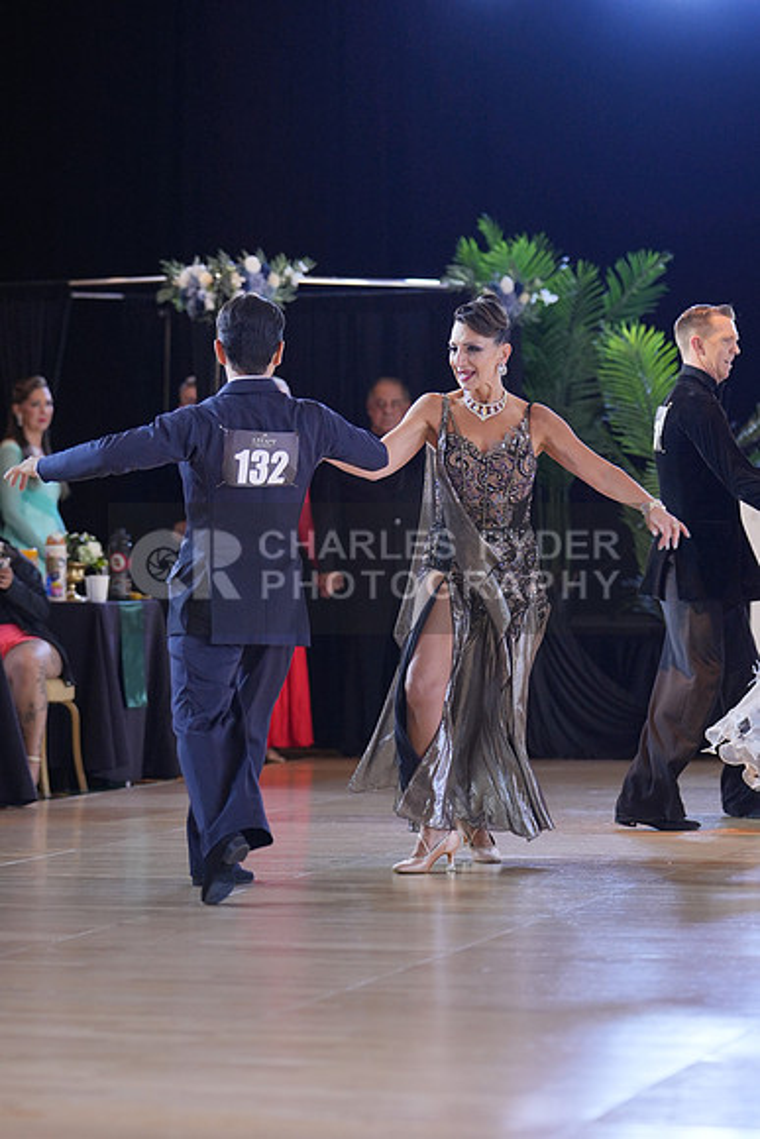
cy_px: 570
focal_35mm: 135
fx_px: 4272
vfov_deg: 15.2
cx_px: 380
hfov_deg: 10.2
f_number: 2
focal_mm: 90
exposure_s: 1/500
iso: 800
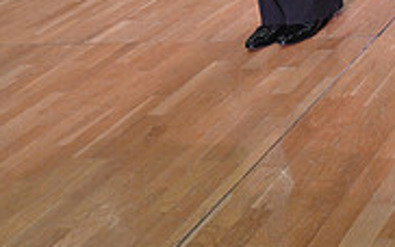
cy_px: -234
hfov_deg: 25.0
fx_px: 840
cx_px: 411
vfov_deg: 14.2
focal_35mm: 78
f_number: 5
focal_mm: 24
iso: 2500
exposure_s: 1/400
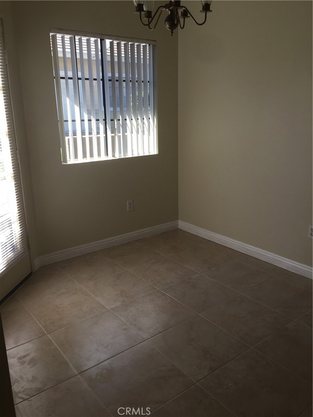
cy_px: 208
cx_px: 156
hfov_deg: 48.2
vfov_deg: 61.7
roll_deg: +1.4
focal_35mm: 29
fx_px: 350
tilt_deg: -14.8
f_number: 2.2
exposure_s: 1/217
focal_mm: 4.15
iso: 32
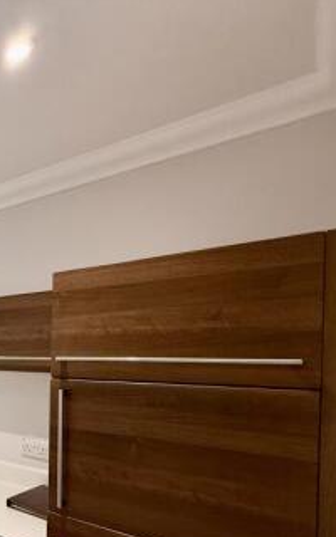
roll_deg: -0.4
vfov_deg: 66.4
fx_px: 396
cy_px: 362
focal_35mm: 27
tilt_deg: +0.3
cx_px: -137
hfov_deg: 31.0
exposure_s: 1/100
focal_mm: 2.22
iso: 160
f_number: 2.2
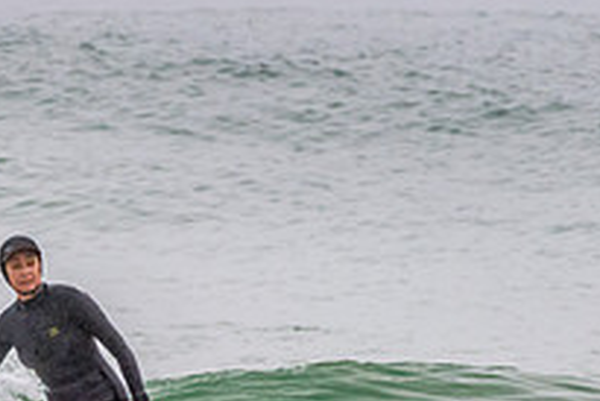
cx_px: 110
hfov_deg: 1.2
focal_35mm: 1732
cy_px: 484
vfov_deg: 0.8
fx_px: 28886
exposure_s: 1/1000
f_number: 5.6
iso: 1100
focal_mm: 500
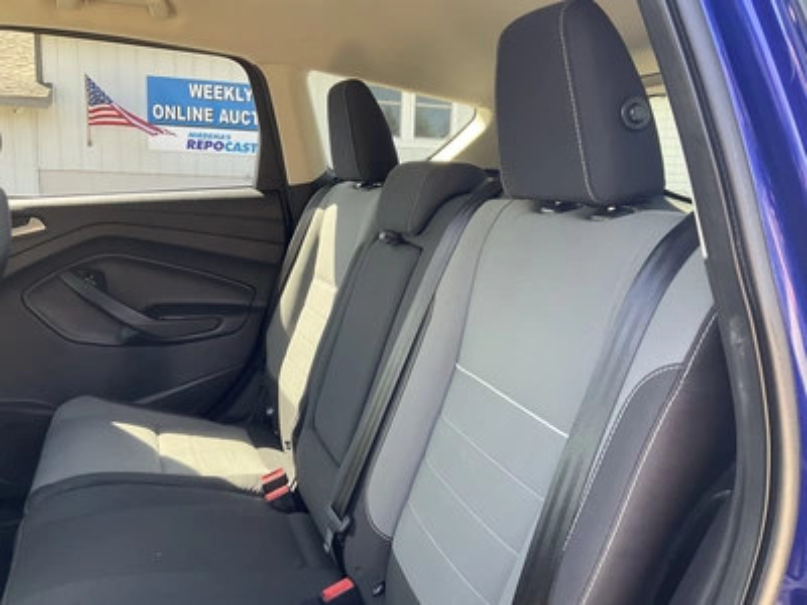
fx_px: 676
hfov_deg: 61.7
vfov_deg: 48.2
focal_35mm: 29
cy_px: 302
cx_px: 404
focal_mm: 3
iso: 64
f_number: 1.8
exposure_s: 1/111
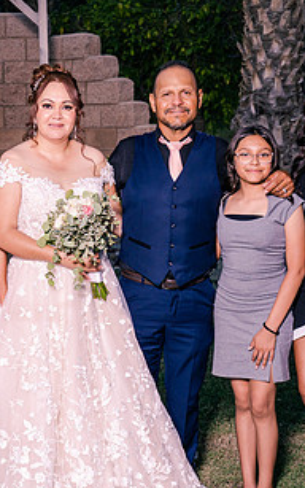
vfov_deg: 26.7
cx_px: 52
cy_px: 306
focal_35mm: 77
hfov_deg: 16.8
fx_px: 1024
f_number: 4
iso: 640
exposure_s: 1/500
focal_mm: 40
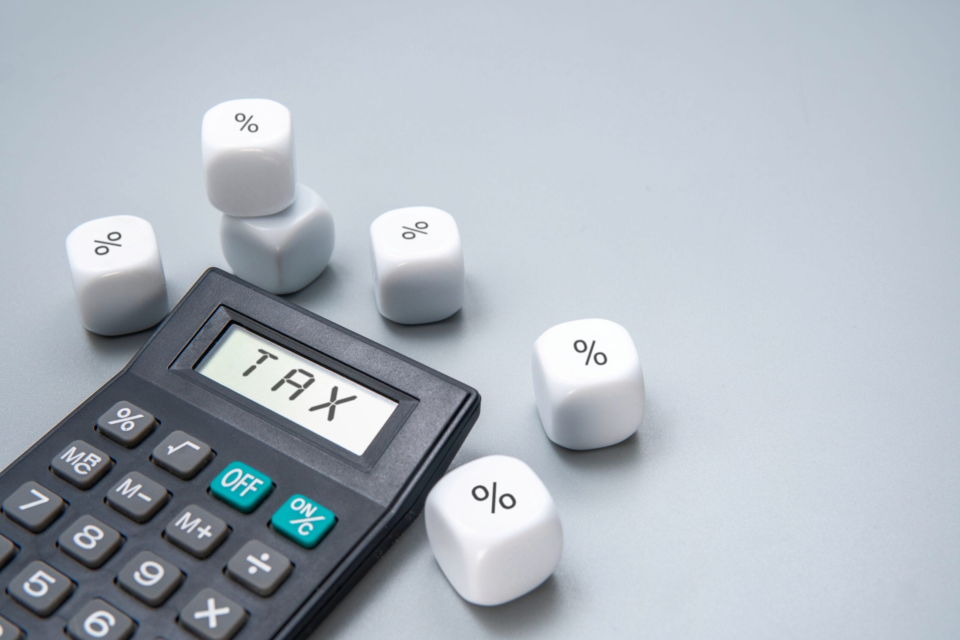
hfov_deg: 43.6
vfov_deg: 29.9
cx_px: 480
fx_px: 1200
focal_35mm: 45
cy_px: 320
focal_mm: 30
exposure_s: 1/200
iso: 100
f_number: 6.7
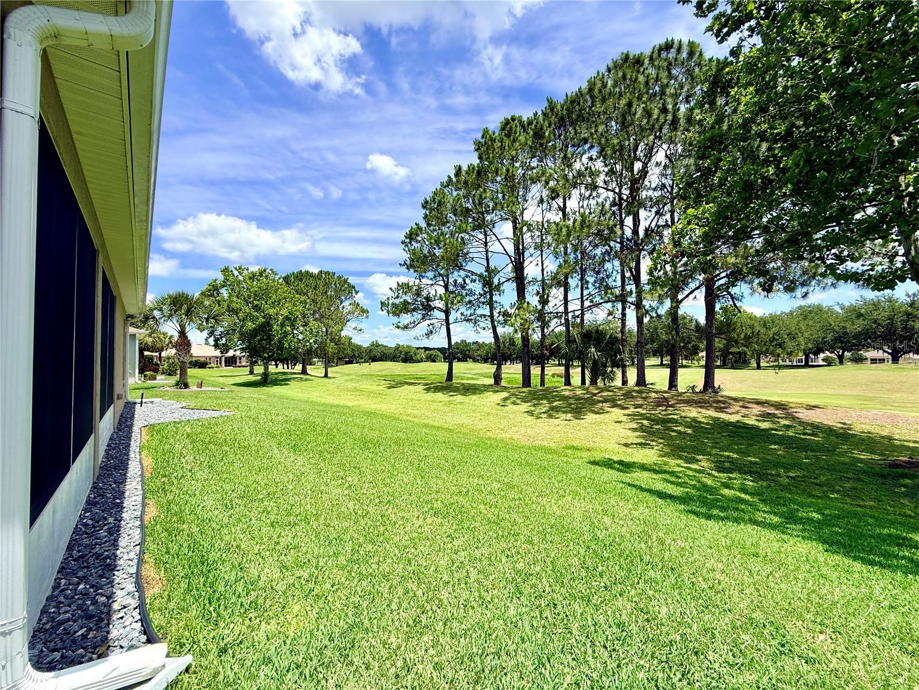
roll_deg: +0.7
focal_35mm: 14
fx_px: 372
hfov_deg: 102.1
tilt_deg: +1.7
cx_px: 460
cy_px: 345
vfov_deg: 85.7
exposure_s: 1/1901
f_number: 2.2
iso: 50
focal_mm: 2.22
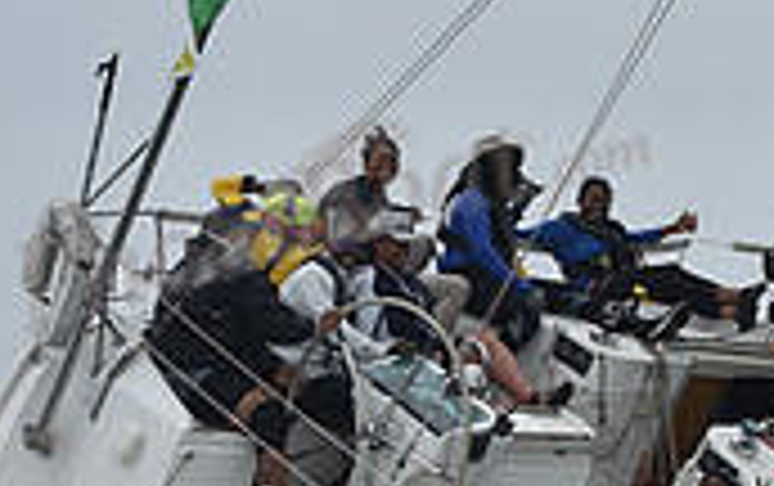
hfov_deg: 8.6
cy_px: 385
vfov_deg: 5.5
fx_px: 5069
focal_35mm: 240
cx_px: 886
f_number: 7.1
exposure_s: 1/800
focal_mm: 70
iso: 250
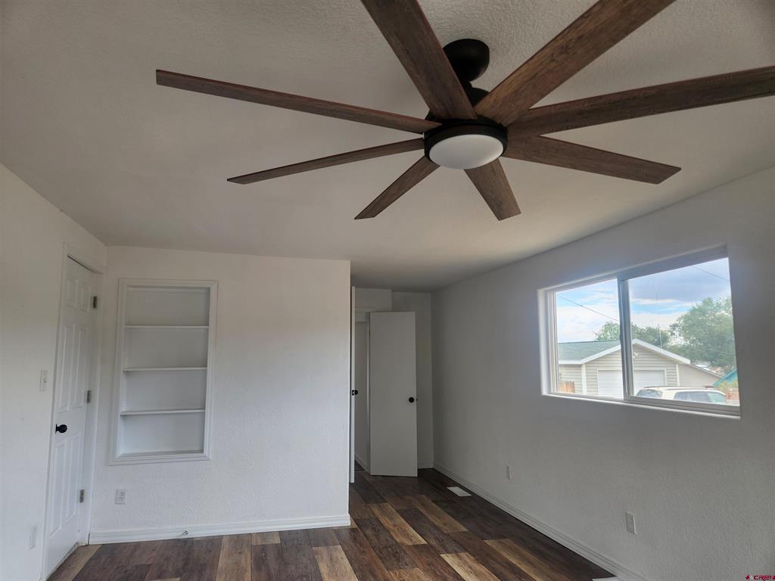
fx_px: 515
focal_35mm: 23
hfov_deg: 73.9
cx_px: 388
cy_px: 290
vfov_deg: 58.9
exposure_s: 1/180
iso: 32
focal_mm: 5.4
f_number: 1.8
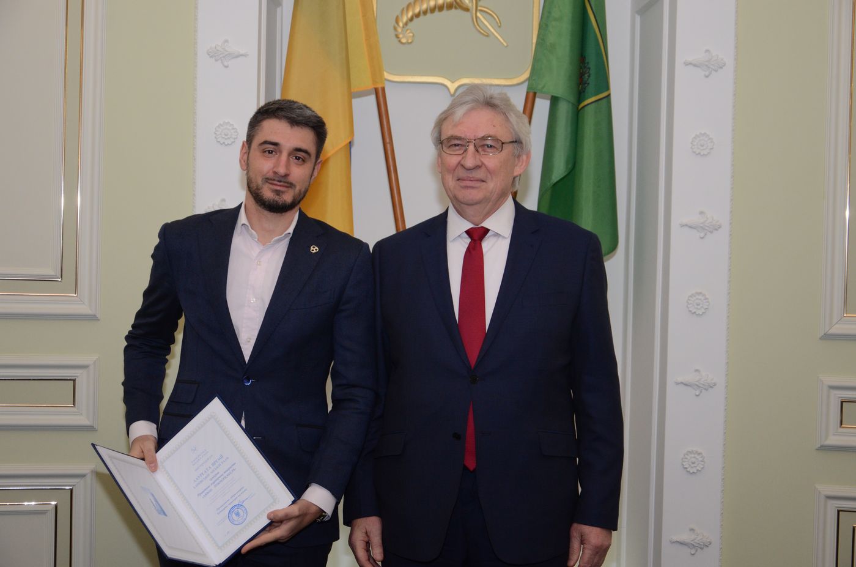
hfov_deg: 32.0
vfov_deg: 21.5
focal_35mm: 63
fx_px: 1495
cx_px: 428
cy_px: 284
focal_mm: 42
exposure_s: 1/200
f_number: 4.8
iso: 1000
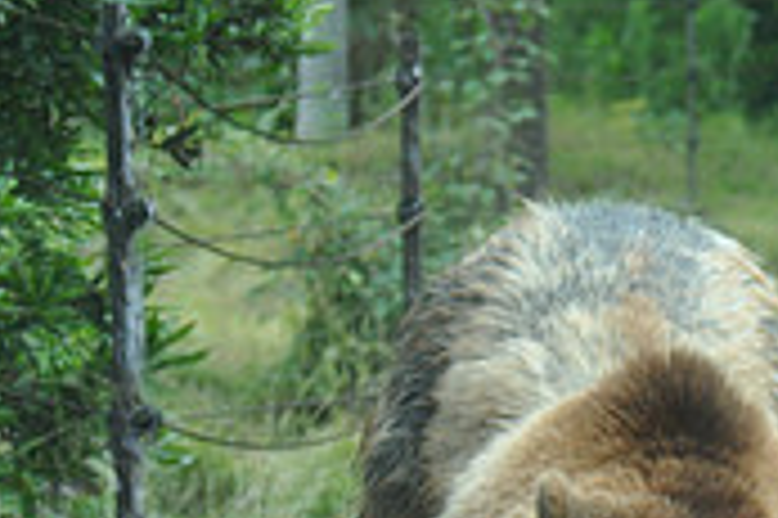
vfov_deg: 3.3
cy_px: 696
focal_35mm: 413
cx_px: 962
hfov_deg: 5.0
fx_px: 8917
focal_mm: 82
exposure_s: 1/250
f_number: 5.6
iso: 320
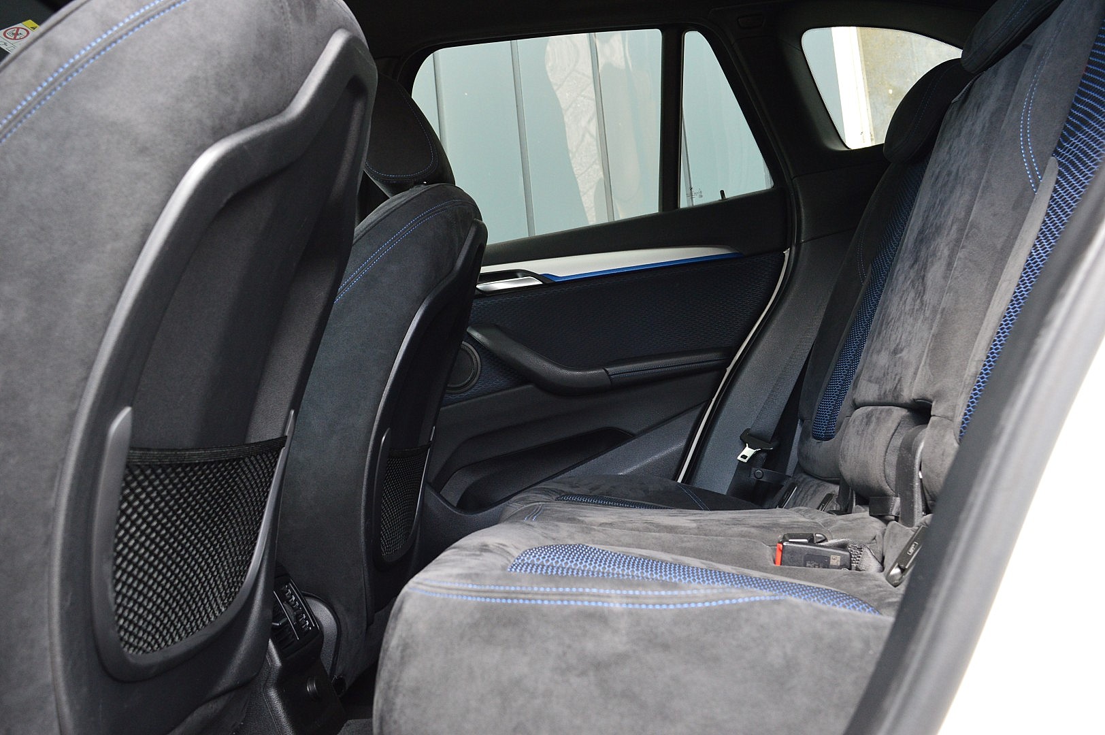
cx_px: 552
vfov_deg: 39.9
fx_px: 1012
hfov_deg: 57.3
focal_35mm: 33
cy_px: 368
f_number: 6.3
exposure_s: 1/60
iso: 800
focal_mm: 22
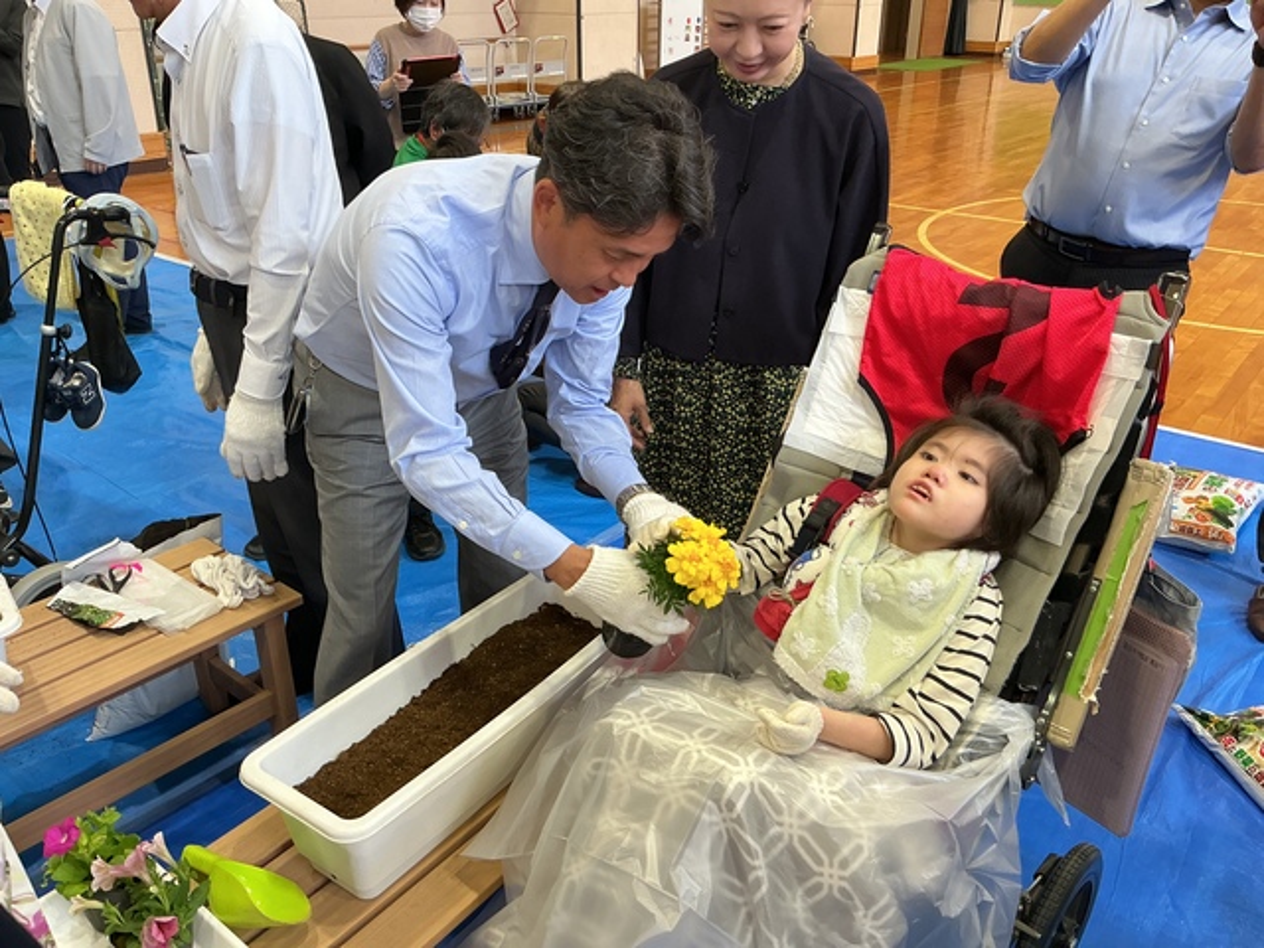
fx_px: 1059
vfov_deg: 48.2
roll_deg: -0.3
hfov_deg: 61.7
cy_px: 474
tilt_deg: -25.0
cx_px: 632
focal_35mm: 29
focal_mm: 3
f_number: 1.8
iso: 64
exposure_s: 1/60
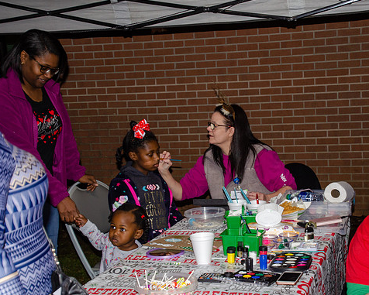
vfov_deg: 23.5
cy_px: 148
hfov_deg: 29.1
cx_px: 208
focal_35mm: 65
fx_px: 710
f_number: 4.5
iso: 400
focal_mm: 38
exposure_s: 1/60
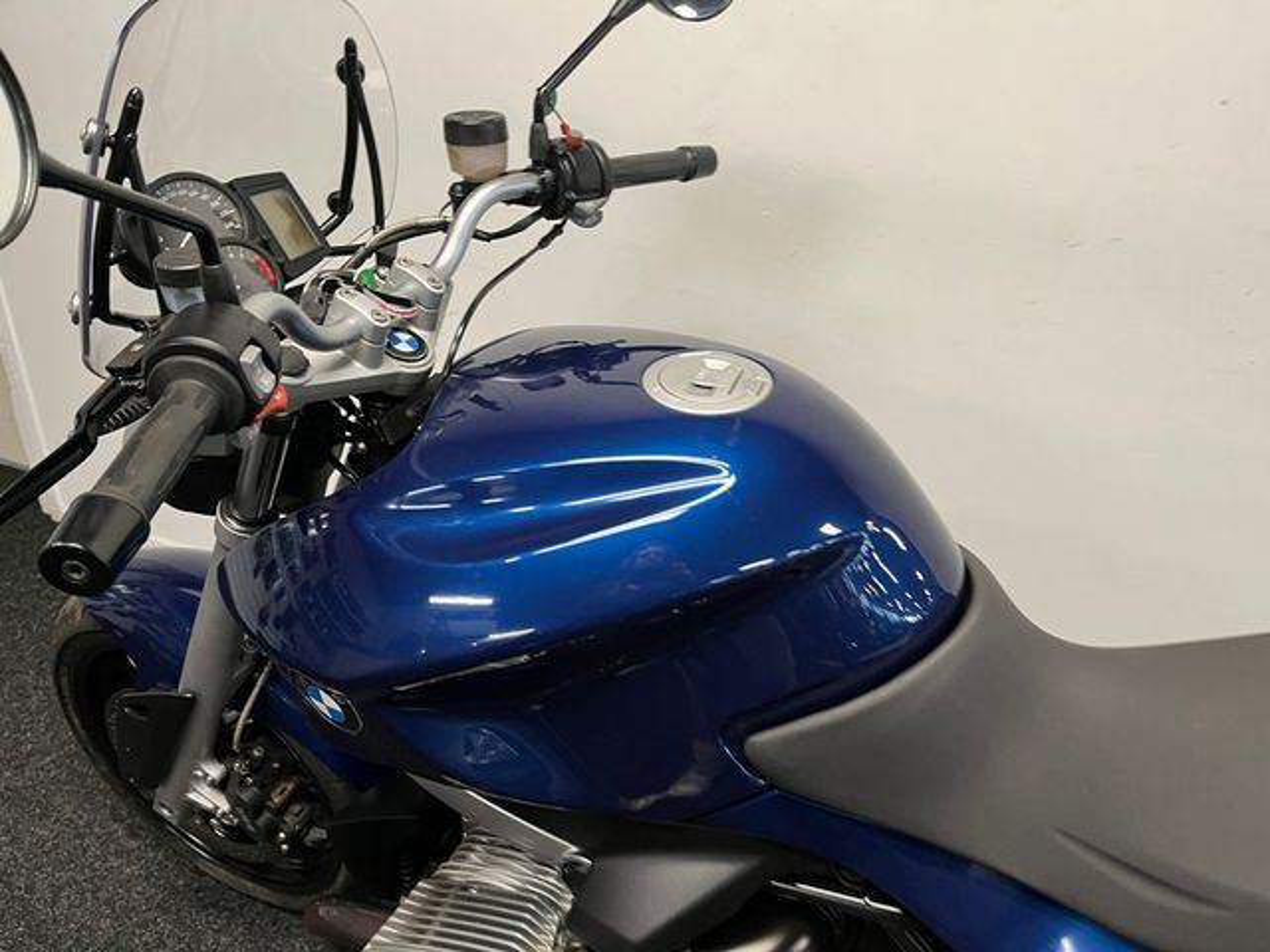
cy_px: 476
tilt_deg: -32.7
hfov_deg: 67.3
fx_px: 954
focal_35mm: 26
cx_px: 635
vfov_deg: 53.1
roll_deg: -7.8
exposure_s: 1/50
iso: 100
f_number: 1.6
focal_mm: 5.1
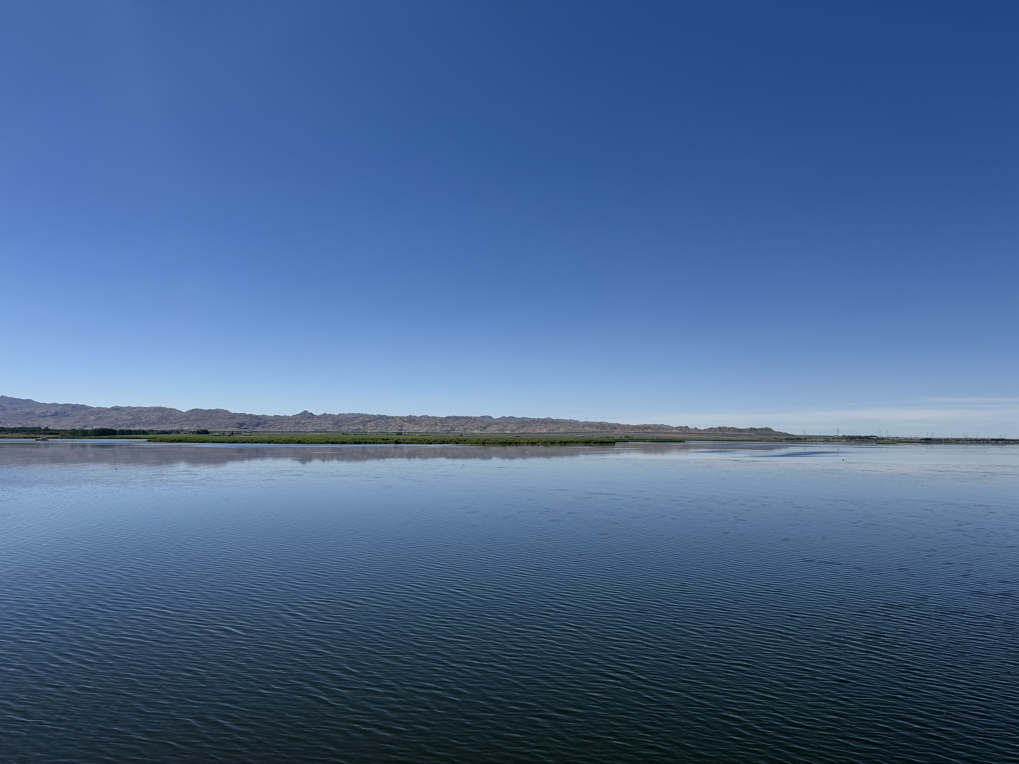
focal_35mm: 24
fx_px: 706
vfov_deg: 56.8
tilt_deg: +4.2
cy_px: 382
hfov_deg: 71.6
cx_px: 510
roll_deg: +0.4
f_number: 1.78
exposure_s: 1/9009
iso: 80
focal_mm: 6.76
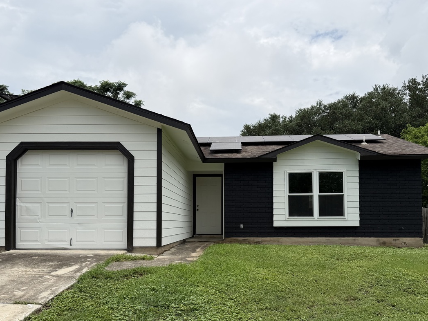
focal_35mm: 33
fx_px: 408
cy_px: 204
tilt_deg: +1.7
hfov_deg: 55.4
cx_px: 213
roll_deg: +0.1
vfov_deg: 42.6
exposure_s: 1/8130
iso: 80
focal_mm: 6.76
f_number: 1.78
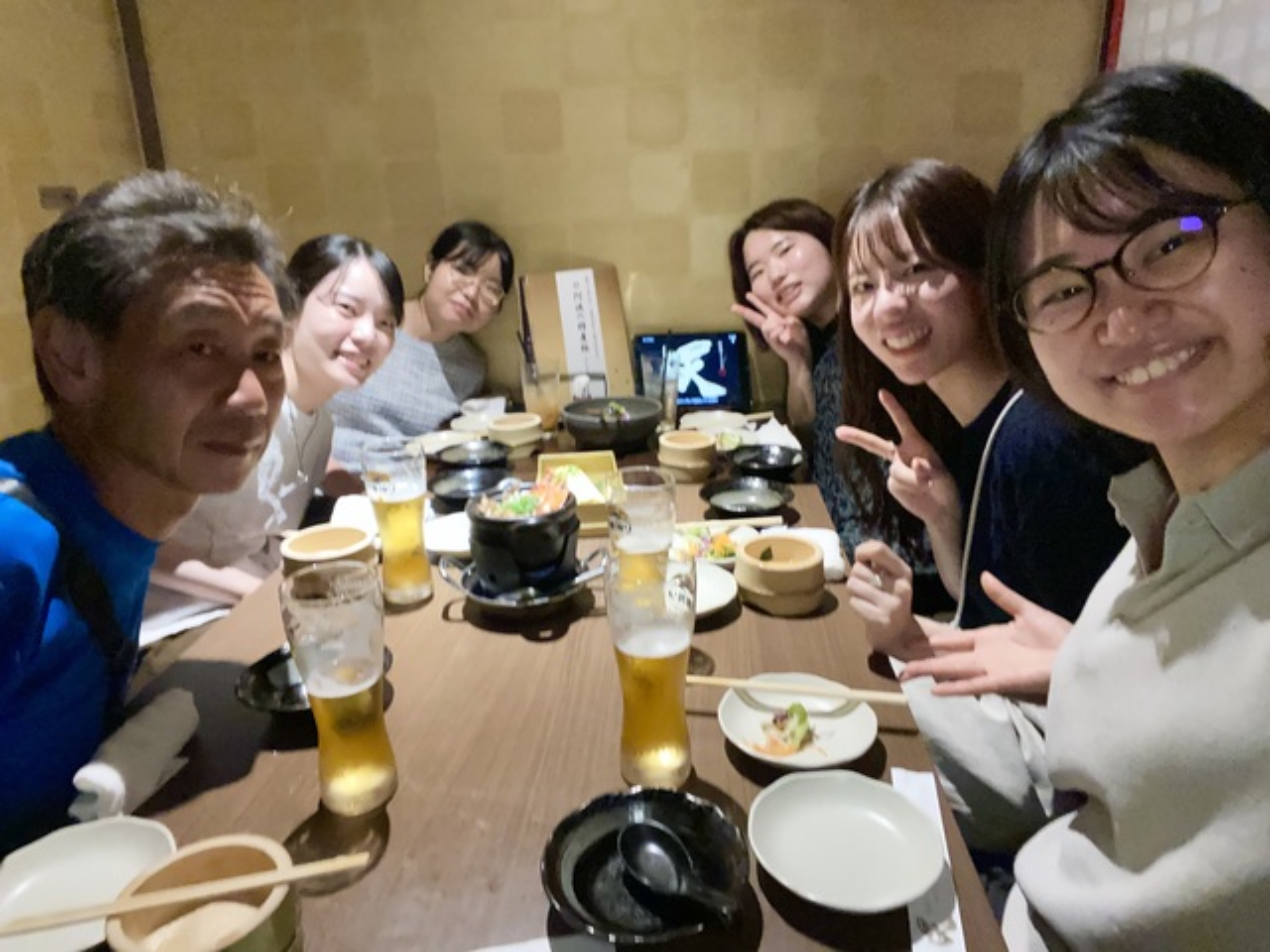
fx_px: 844
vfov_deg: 58.9
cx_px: 635
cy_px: 476
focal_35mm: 23
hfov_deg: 73.9
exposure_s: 1/22
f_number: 2.2
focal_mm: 2.71
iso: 800
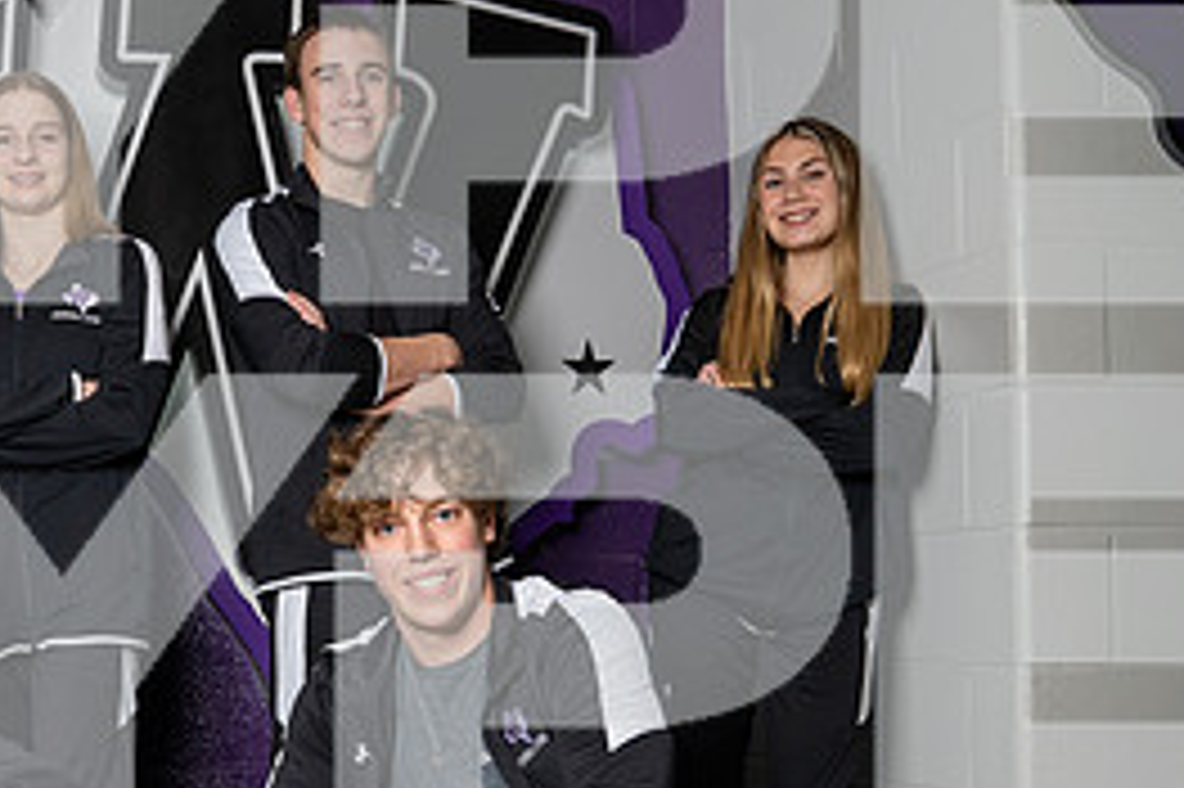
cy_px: 615
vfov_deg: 25.1
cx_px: 248
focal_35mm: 53
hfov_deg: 36.4
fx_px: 1742
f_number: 7.1
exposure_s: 1/100
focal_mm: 24
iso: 250
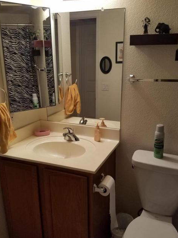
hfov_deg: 44.1
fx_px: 219
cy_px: 127
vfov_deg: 56.8
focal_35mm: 32
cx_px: 100
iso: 64
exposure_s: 1/60
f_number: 1.7
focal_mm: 4.2
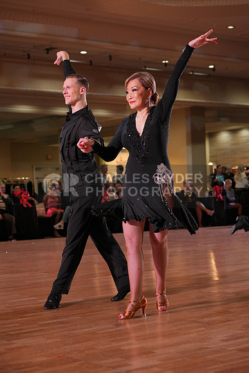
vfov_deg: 28.8
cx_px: 124
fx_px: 726
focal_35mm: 70
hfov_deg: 19.5
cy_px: 186
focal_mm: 70
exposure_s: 1/400
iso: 1000
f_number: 4
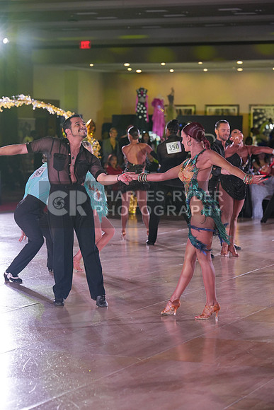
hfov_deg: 12.9
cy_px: 205
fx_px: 1209
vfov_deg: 19.3
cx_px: 137
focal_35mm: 106
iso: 1600
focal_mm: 106
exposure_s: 1/400
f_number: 4
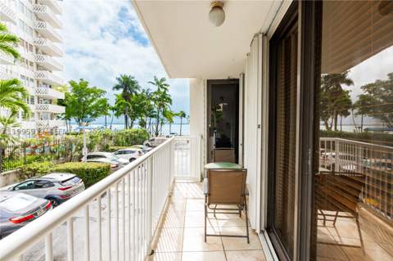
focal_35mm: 16
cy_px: 130
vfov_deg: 71.9
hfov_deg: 95.0
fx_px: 180
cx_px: 196
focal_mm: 11
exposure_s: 1/5000
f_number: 7.1
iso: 320
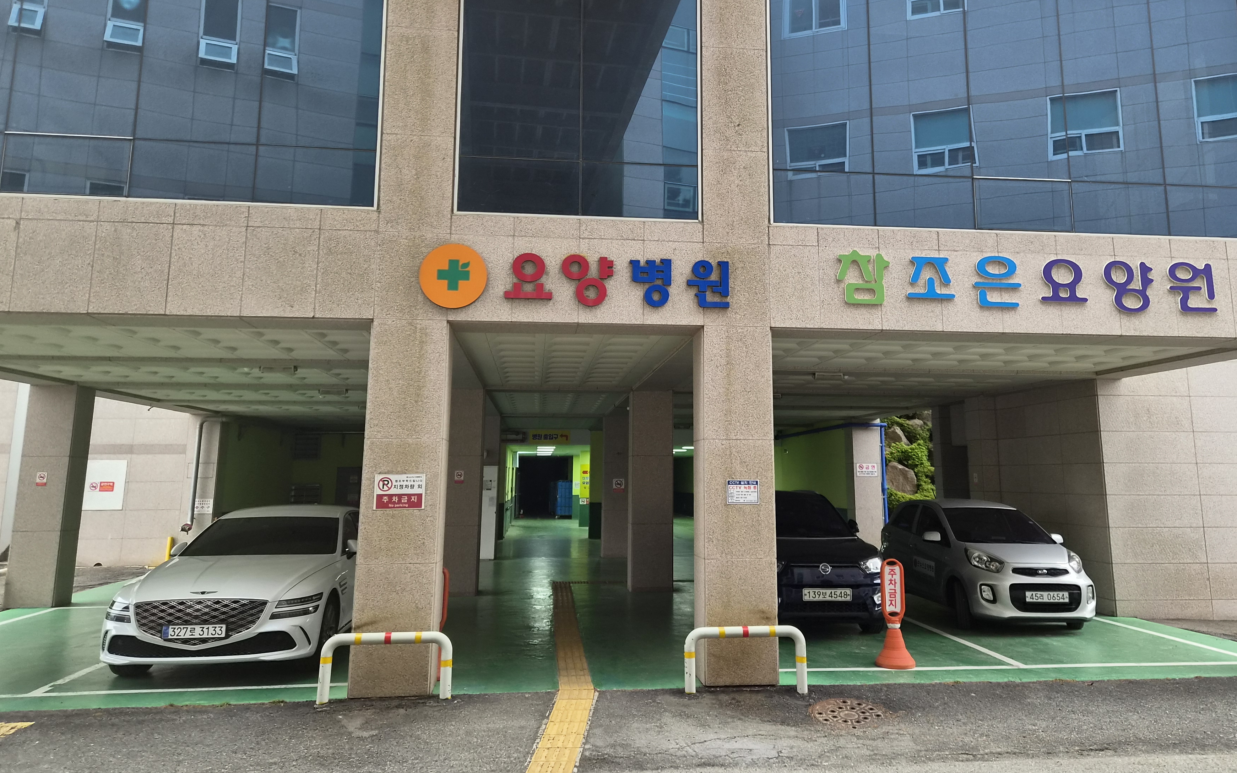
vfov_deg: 44.2
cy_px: 298
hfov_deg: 66.4
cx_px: 658
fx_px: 944
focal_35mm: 28
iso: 200
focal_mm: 5.4
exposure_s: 1/180
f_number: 1.8
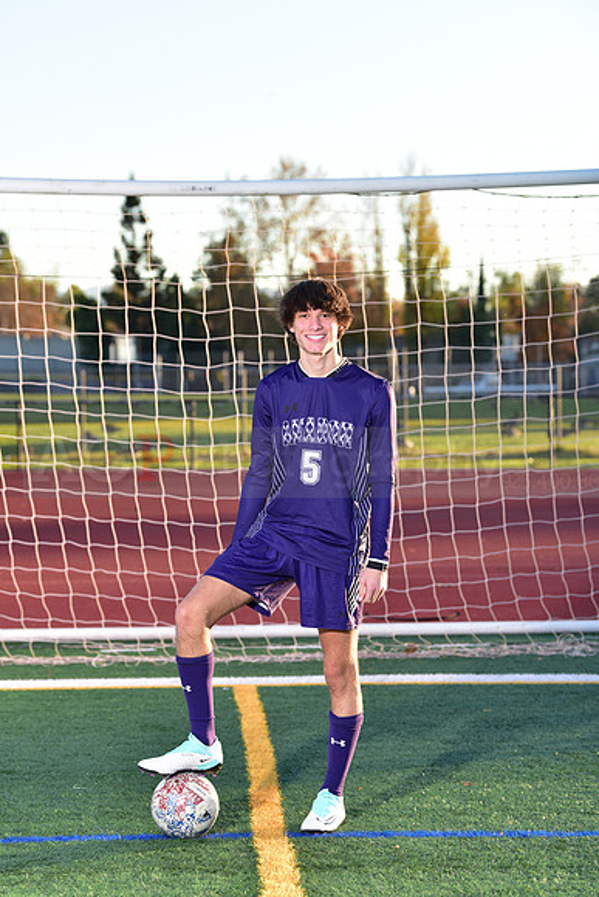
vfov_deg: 18.6
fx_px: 2744
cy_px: 448
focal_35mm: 110
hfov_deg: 12.5
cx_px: 300
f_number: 5
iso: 200
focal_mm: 110
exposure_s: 1/250
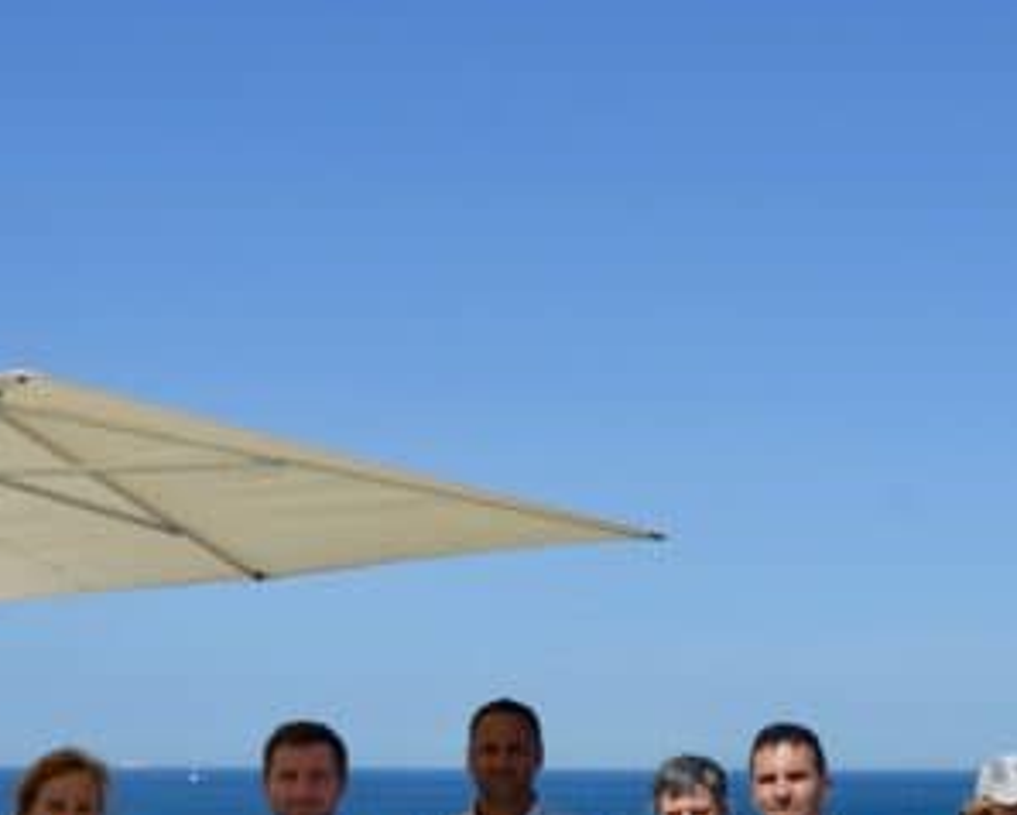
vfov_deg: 19.6
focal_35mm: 76
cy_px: 806
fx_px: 2295
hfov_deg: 24.8
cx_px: 709
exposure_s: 1/400
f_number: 9
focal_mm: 21
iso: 100
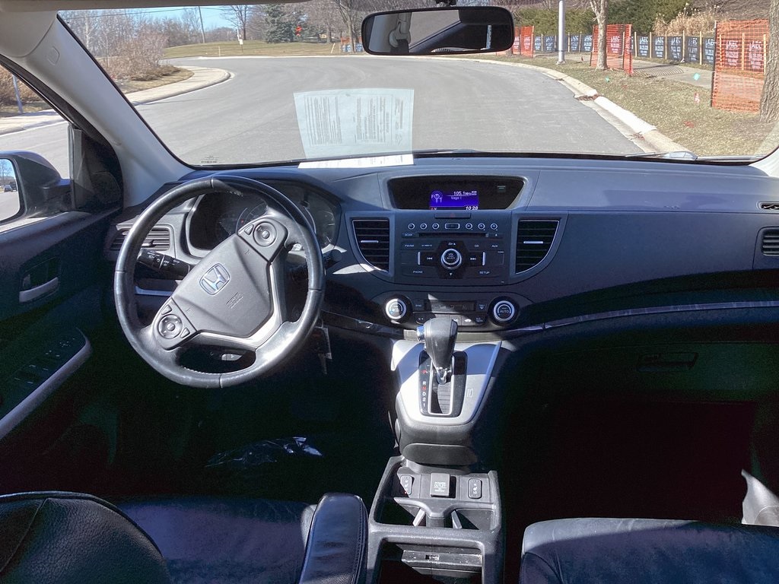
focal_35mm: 31
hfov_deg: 58.4
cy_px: 292
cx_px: 390
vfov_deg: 45.4
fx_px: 698
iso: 25
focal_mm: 3.3
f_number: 2.4
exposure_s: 1/433
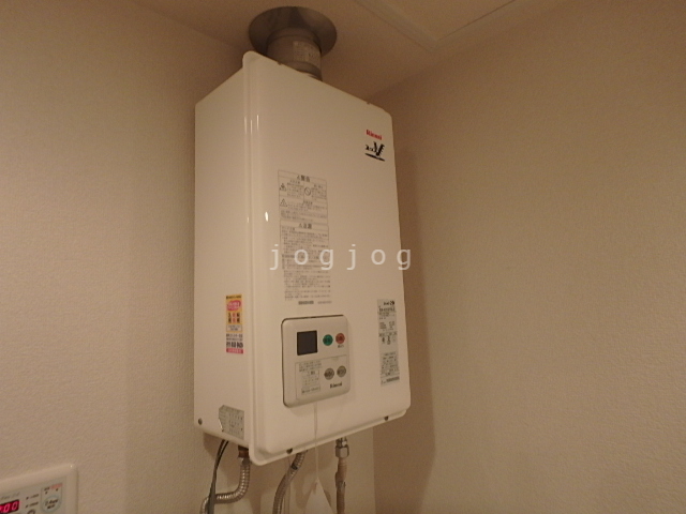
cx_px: 343
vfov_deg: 63.4
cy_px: 257
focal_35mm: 21
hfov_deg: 79.0
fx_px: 416
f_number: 3.5
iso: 250
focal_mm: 3.7
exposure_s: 1/30
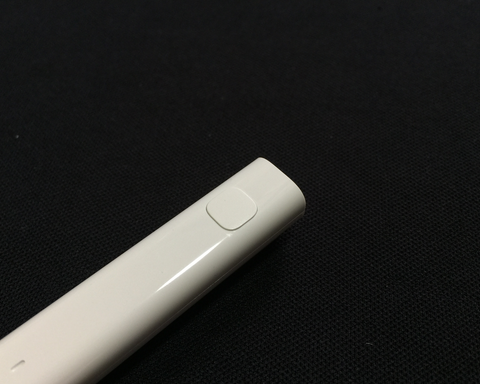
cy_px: 195
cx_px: 229
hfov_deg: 57.2
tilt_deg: -50.6
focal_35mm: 31
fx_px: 440
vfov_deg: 47.1
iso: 50
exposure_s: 1/30
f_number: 2.2
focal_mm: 4.15
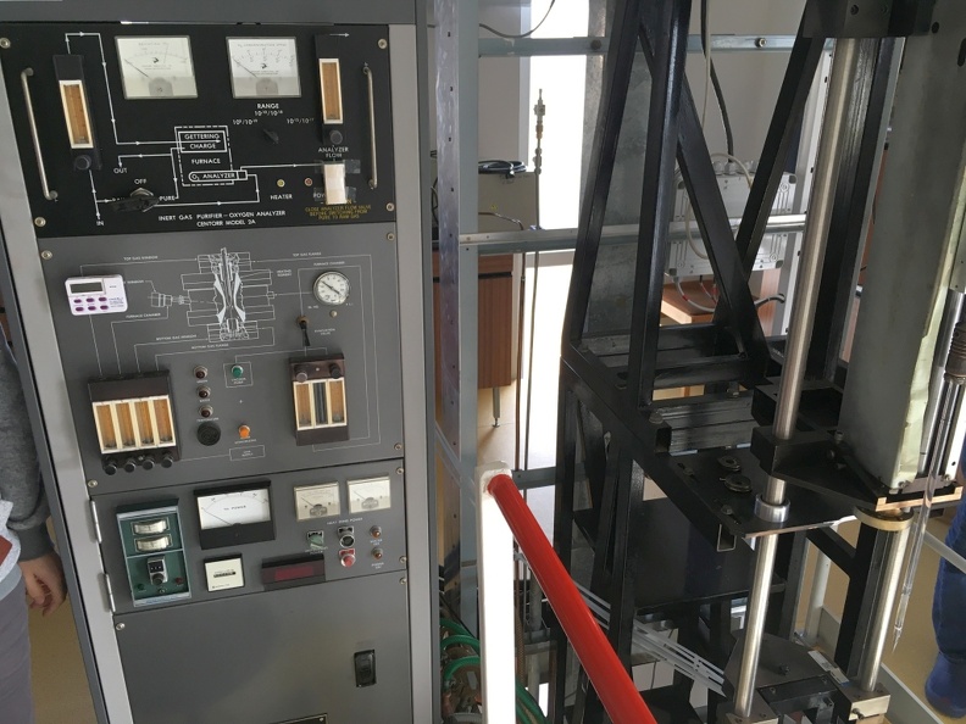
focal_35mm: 29
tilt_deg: -22.2
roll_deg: +0.6
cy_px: 362
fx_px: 809
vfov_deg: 48.2
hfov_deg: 61.7
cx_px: 483
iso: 32
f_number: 2.2
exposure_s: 1/33
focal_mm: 4.15
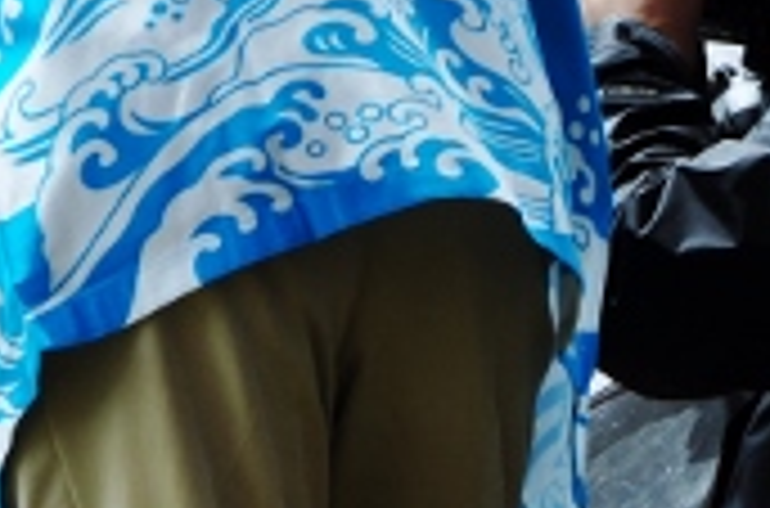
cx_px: -1013
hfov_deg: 4.6
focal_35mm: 436
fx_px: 9300
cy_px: -236
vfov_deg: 3.1
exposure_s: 1/200
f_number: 10
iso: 200
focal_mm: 62
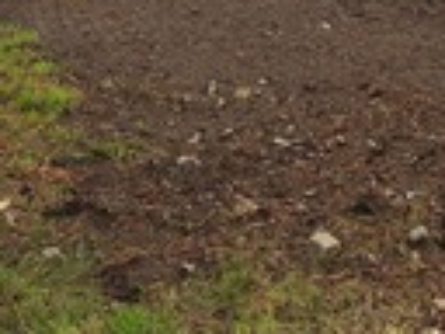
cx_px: 428
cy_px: -240
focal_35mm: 81
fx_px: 1041
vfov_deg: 15.9
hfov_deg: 23.3
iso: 40
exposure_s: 1/2445
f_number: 1.8
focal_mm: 5.54
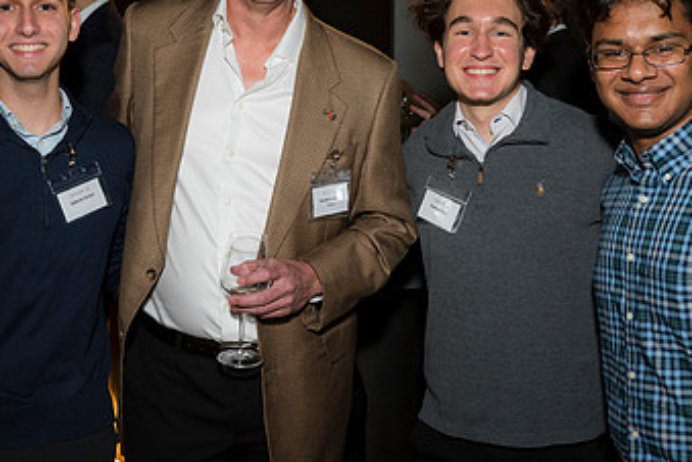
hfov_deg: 37.5
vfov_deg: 25.4
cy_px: 171
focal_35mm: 53
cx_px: 331
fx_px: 1019
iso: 800
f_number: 5.6
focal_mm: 31
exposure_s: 1/125
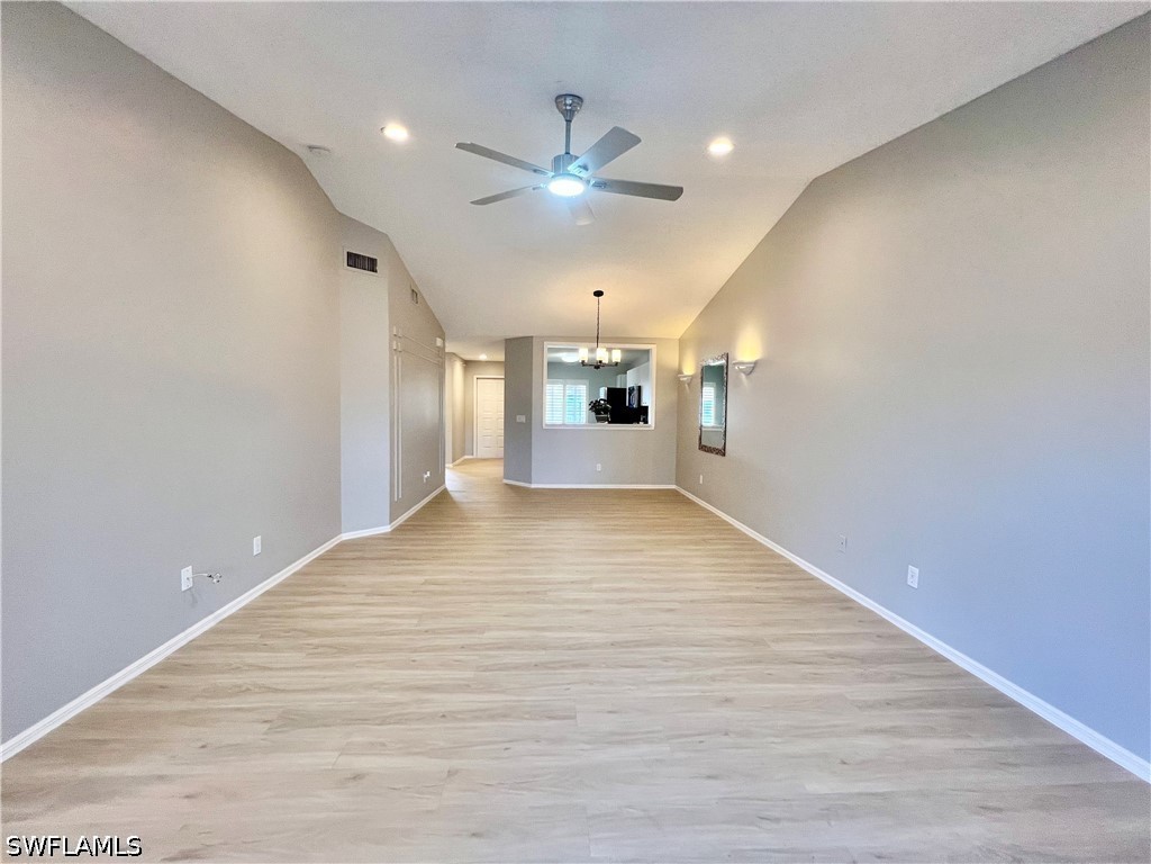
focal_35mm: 13
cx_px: 576
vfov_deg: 89.9
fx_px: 432
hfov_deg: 106.2
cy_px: 432
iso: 200
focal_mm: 1.57
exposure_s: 1/120
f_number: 1.8
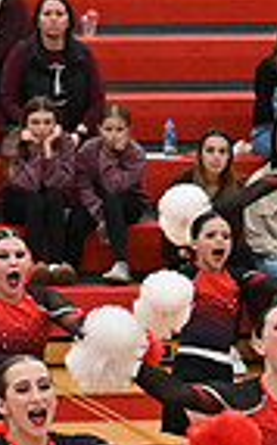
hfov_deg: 3.0
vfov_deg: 4.8
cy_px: 521
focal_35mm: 434
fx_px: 5258
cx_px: -560
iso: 8000
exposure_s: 1/400
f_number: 4
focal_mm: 70
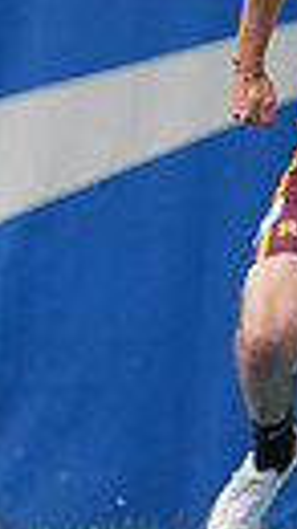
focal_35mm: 2582
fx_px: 36196
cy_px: 59
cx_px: -810
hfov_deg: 0.5
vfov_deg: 0.8
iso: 500
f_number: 6.3
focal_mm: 553
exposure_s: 1/1000
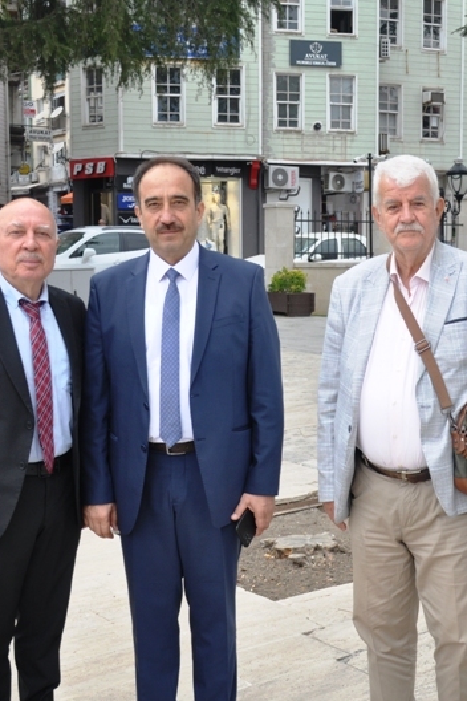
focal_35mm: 59
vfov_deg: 33.9
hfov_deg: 22.9
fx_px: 1148
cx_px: 310
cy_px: 350
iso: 200
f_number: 6.3
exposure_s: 1/160
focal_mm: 26
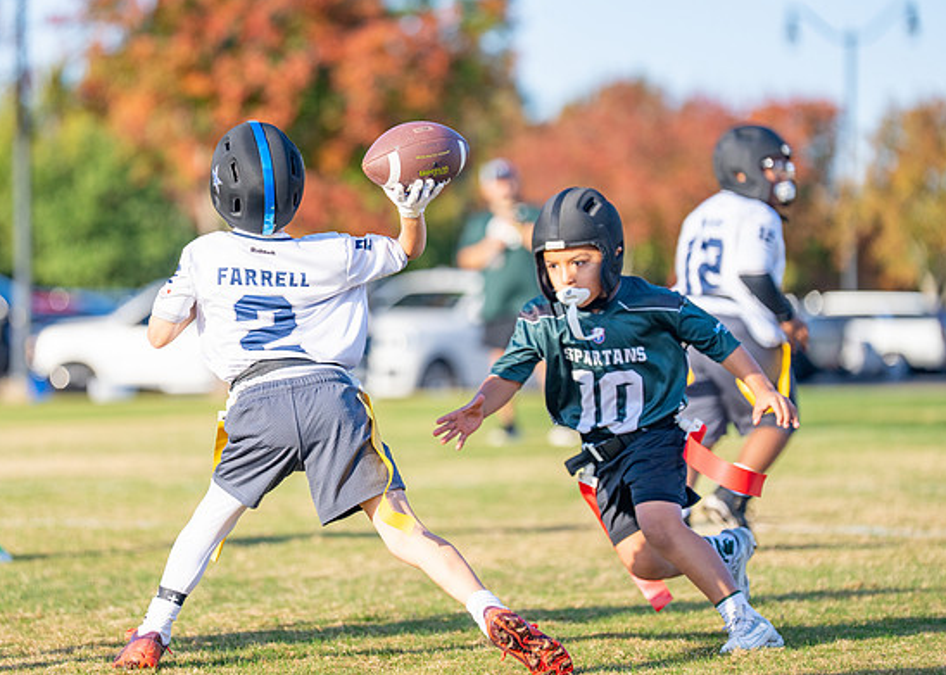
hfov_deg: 10.8
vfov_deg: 7.7
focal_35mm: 186
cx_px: 384
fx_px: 4995
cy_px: 297
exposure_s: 1/2500
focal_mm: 155
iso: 200
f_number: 2.8
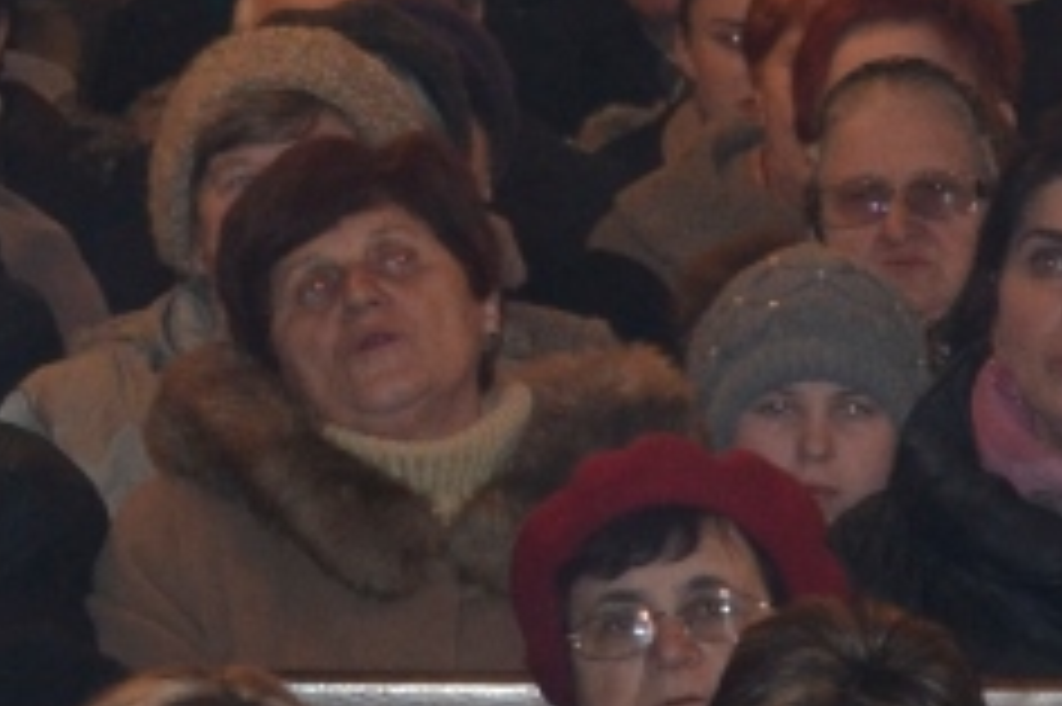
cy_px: 43
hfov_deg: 3.5
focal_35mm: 586
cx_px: 198
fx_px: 17274
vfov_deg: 2.3
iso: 800
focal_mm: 90
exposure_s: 1/40
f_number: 8
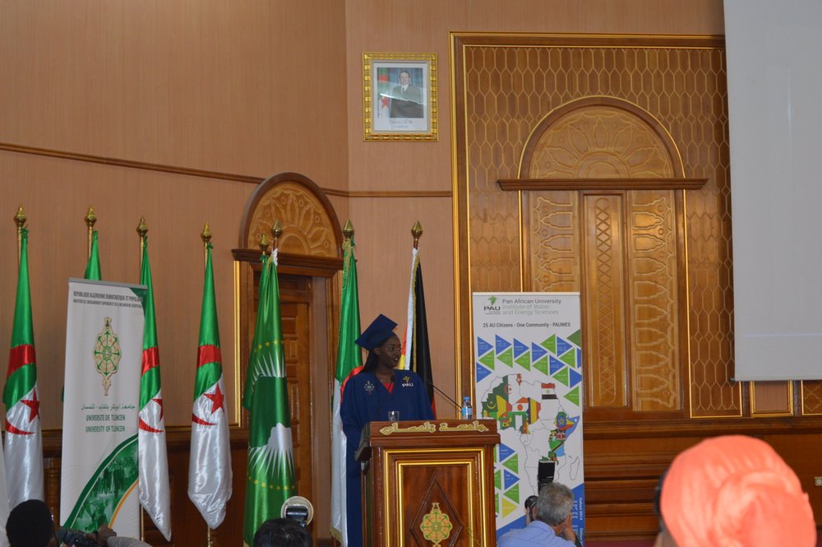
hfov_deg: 26.0
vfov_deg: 17.5
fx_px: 1779
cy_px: 274
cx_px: 411
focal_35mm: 78
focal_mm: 52
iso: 900
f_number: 5.6
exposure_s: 1/60
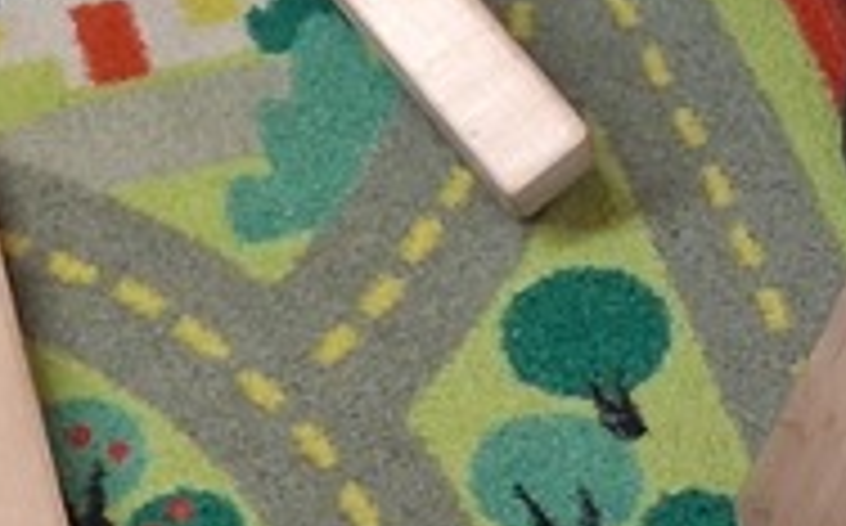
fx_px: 3592
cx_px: 18
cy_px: -211
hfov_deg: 13.3
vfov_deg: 8.2
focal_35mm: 156
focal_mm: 4
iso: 500
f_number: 1.8
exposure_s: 1/40
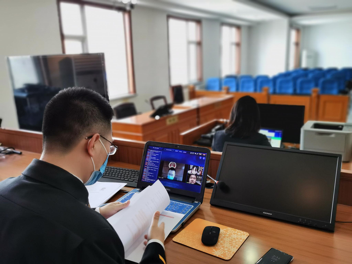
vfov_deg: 45.4
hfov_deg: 58.4
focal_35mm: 31
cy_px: 132
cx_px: 176
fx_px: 315
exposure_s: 1/100
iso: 160
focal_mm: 5.58
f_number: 1.8
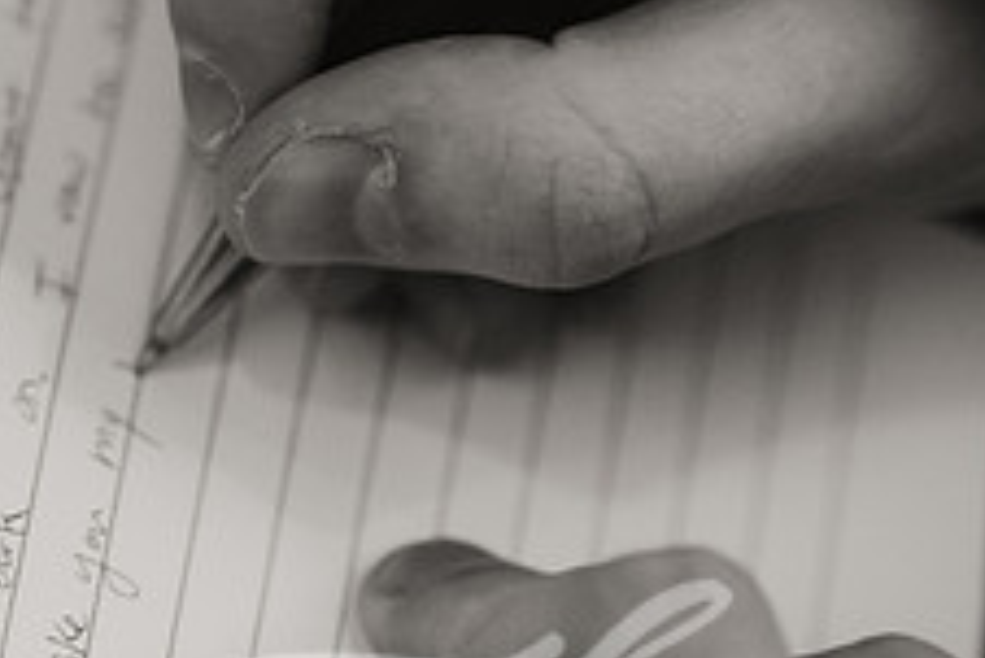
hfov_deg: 7.7
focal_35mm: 269
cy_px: 336
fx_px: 7365
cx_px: 479
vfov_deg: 5.1
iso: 1000
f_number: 3.2
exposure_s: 1/125
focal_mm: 105
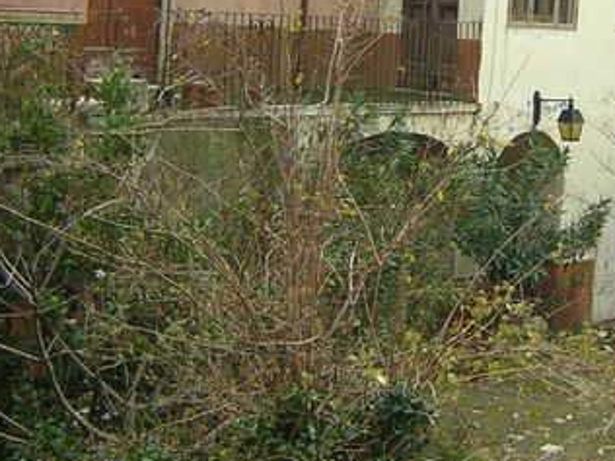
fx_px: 1297
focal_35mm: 73
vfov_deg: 19.9
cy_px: 86
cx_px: 488
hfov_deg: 26.2
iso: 100
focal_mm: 4.7
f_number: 2.6
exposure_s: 1/225
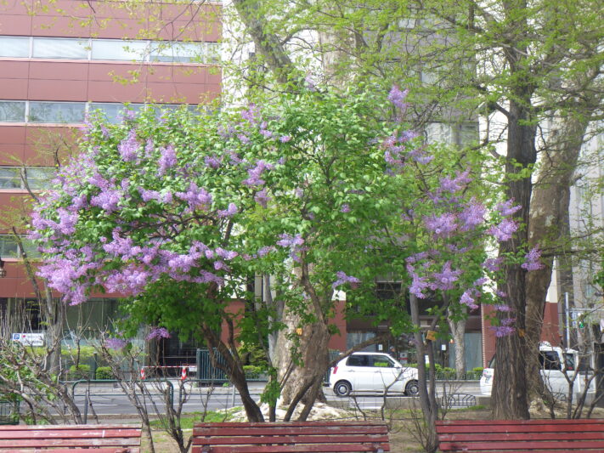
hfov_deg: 44.8
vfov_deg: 34.3
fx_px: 733
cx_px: 302
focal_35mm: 42
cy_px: 226
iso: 125
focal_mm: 7.5
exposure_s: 1/250
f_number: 5
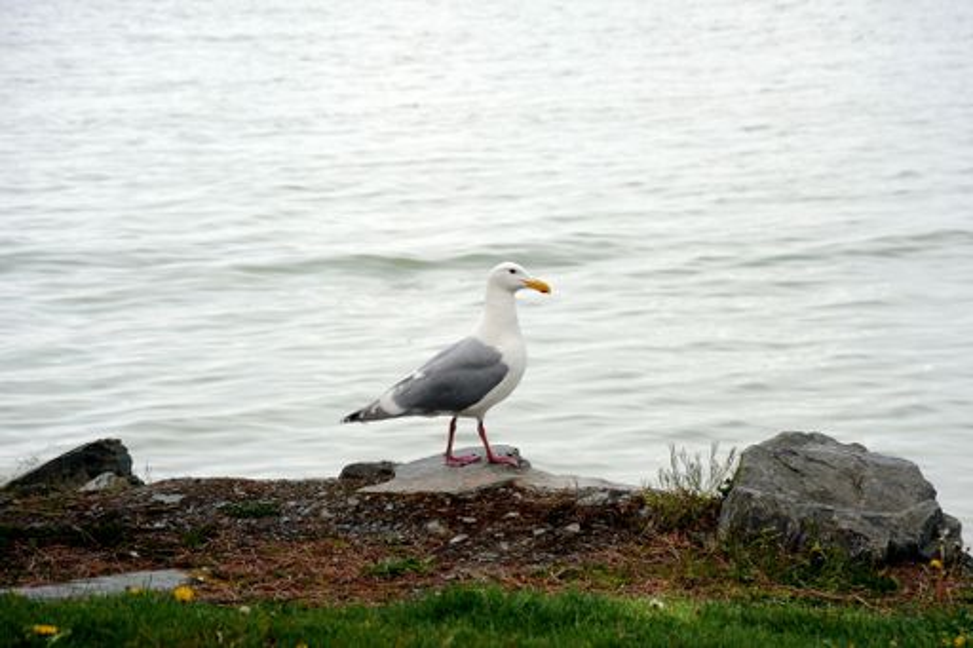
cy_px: 324
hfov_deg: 17.1
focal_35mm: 120
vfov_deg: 11.4
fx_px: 3242
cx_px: 486
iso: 400
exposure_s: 1/400
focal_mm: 120
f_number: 10
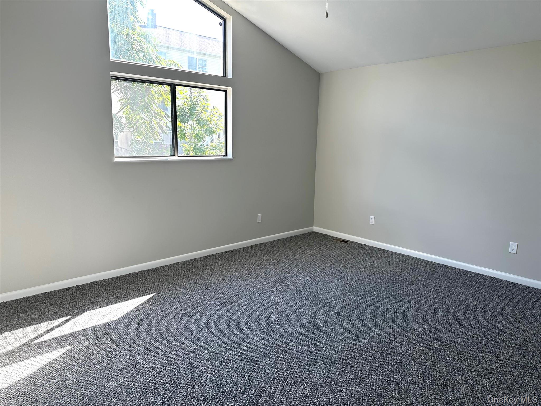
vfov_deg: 56.8
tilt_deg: -7.7
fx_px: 375
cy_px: 203
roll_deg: -0.5
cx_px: 270
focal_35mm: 24
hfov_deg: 71.6
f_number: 1.78
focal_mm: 6.86
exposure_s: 1/217
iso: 80
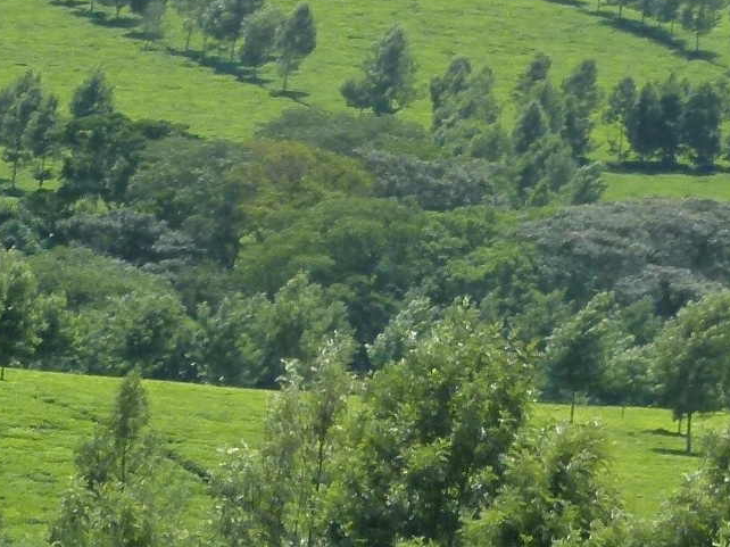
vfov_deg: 4.2
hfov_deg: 5.6
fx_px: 7399
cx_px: 225
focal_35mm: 351
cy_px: 192
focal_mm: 15.8
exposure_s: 1/1000
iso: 160
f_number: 4
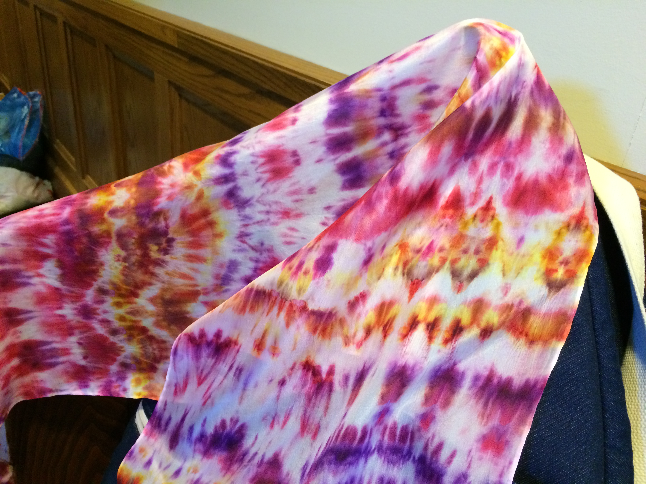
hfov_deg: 61.7
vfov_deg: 48.2
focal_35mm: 29
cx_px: 323
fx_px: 541
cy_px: 242
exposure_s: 1/30
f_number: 2.2
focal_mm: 4.15
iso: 250
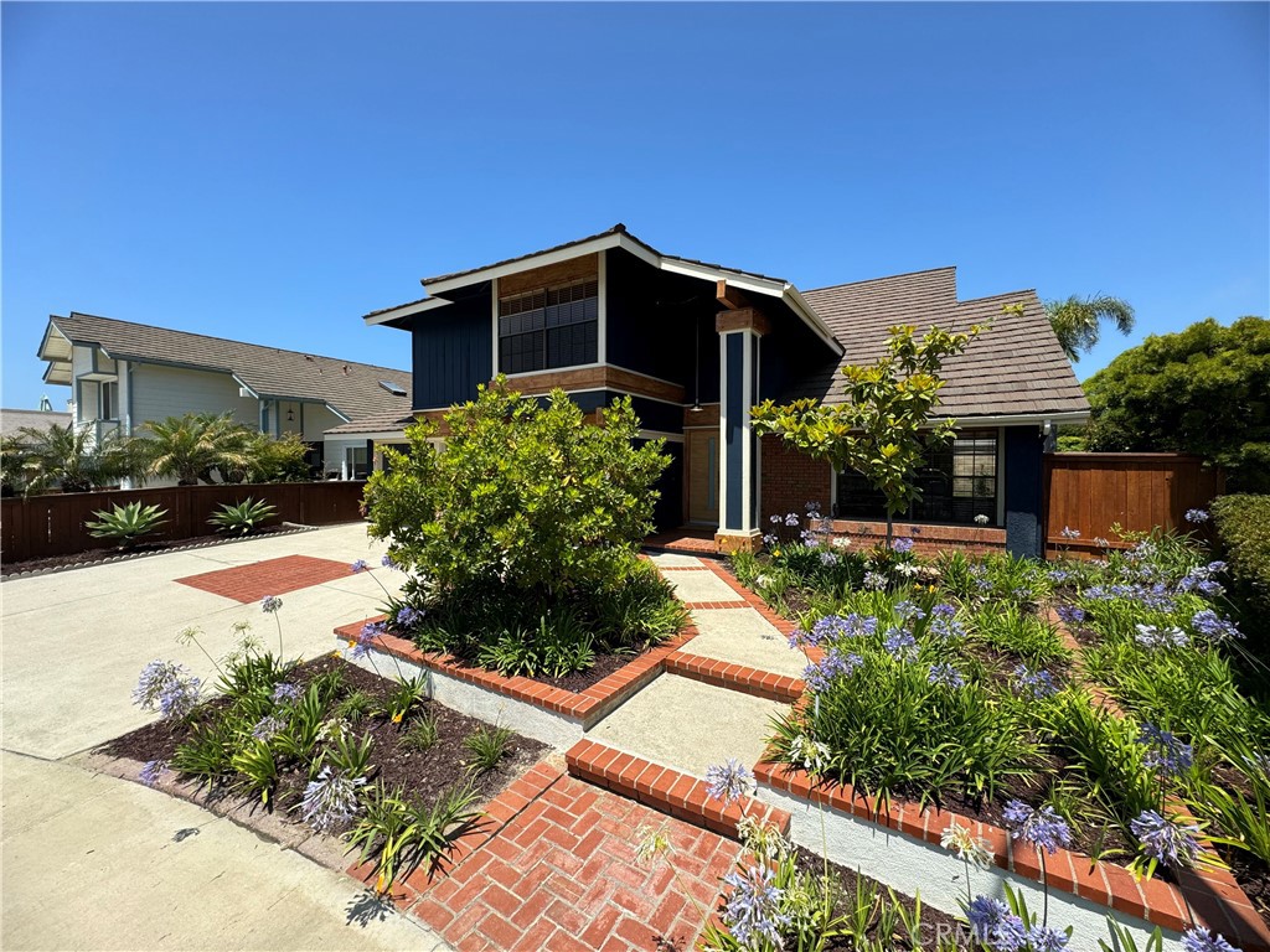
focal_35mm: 14
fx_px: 514
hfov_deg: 102.1
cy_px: 476
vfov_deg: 85.7
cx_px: 635
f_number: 2.2
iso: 40
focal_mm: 2.22
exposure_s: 1/980
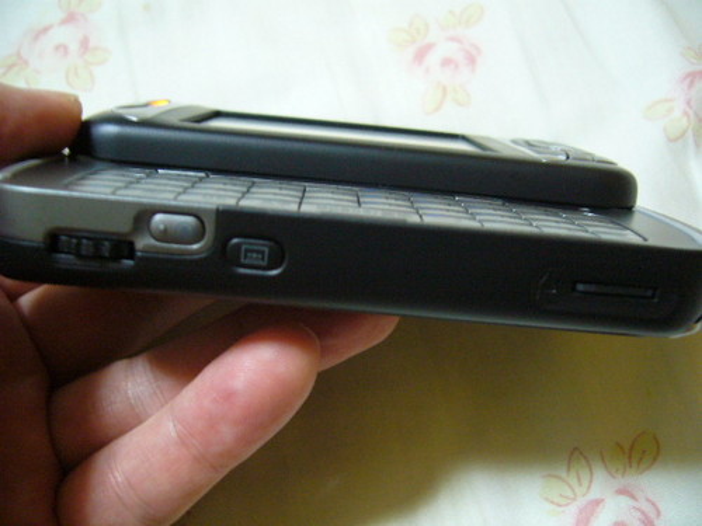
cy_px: 263
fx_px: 710
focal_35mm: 35
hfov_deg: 52.6
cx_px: 351
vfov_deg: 40.7
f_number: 2.8
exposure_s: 1/8
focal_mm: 5.8
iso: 200
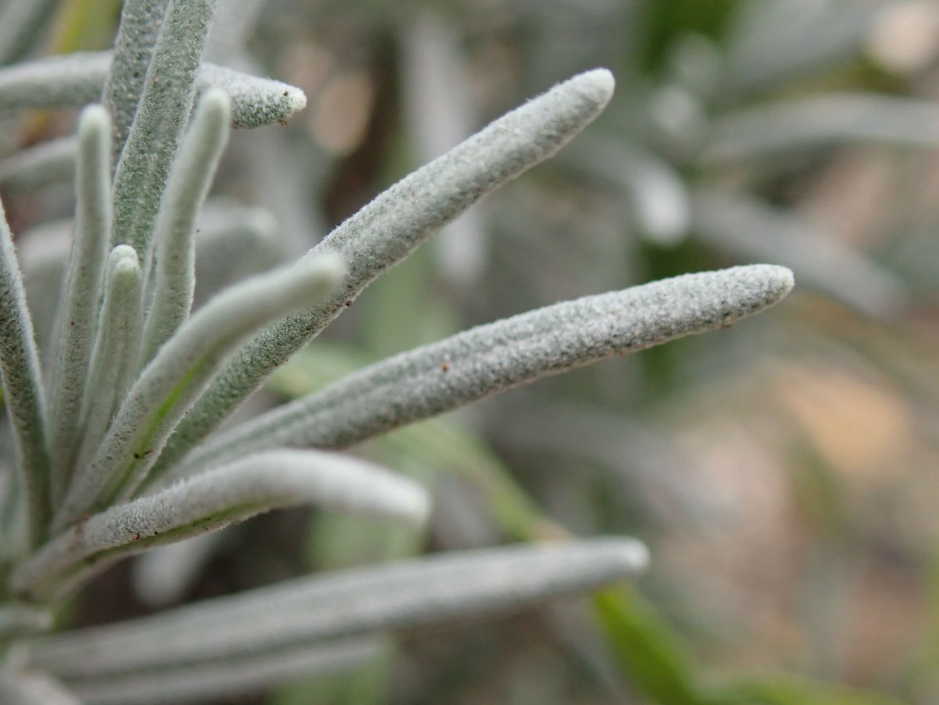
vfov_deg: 16.2
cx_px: 470
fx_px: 2468
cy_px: 352
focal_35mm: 91
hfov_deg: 21.5
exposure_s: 1/400
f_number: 4.7
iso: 400
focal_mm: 16.48
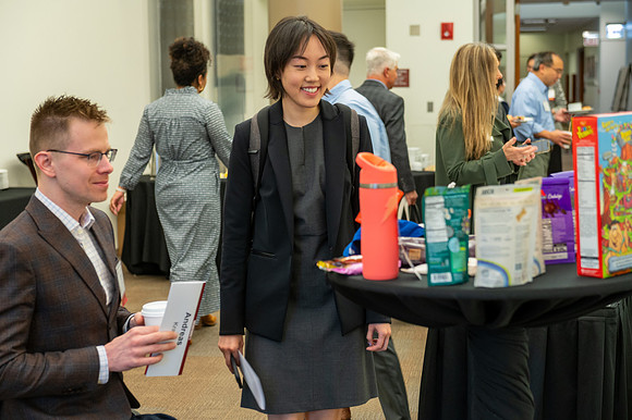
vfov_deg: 21.9
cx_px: 316
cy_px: 210
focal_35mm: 62
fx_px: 1088
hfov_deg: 32.4
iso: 1250
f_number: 4
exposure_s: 1/60
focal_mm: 62
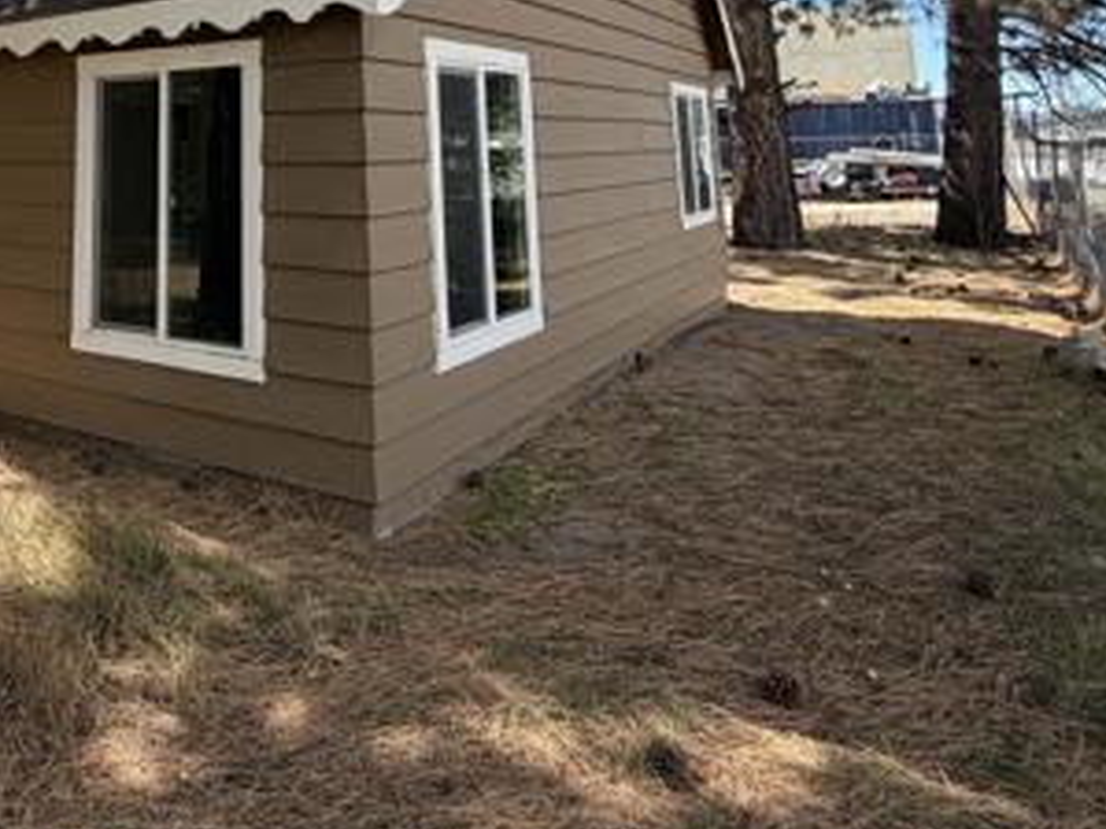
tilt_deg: +8.8
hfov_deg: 57.2
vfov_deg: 40.7
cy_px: -7
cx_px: 289
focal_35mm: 30
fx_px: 958
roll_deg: +1.0
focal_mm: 2.22
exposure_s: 1/502
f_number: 2.2
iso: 50
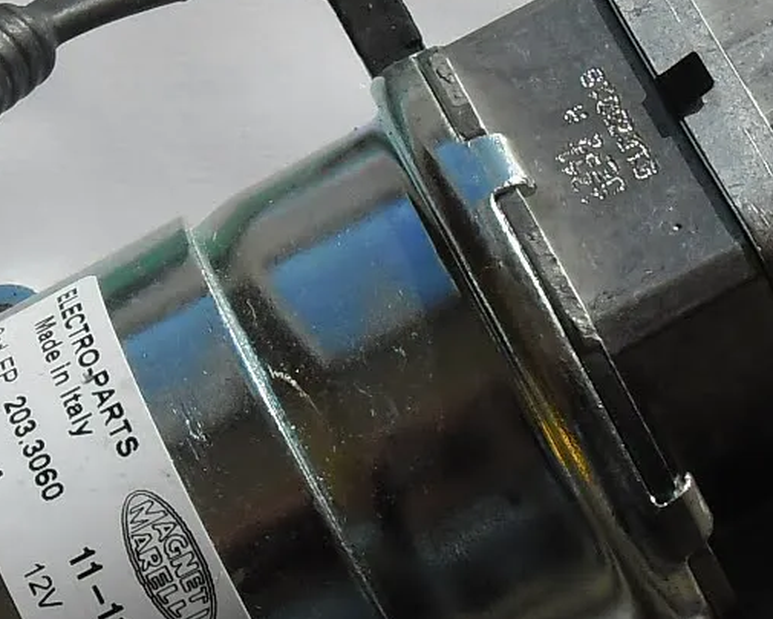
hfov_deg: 9.4
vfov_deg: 7.5
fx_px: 4713
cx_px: 421
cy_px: 322
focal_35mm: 206
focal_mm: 9.3
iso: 80
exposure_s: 1/899
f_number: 5
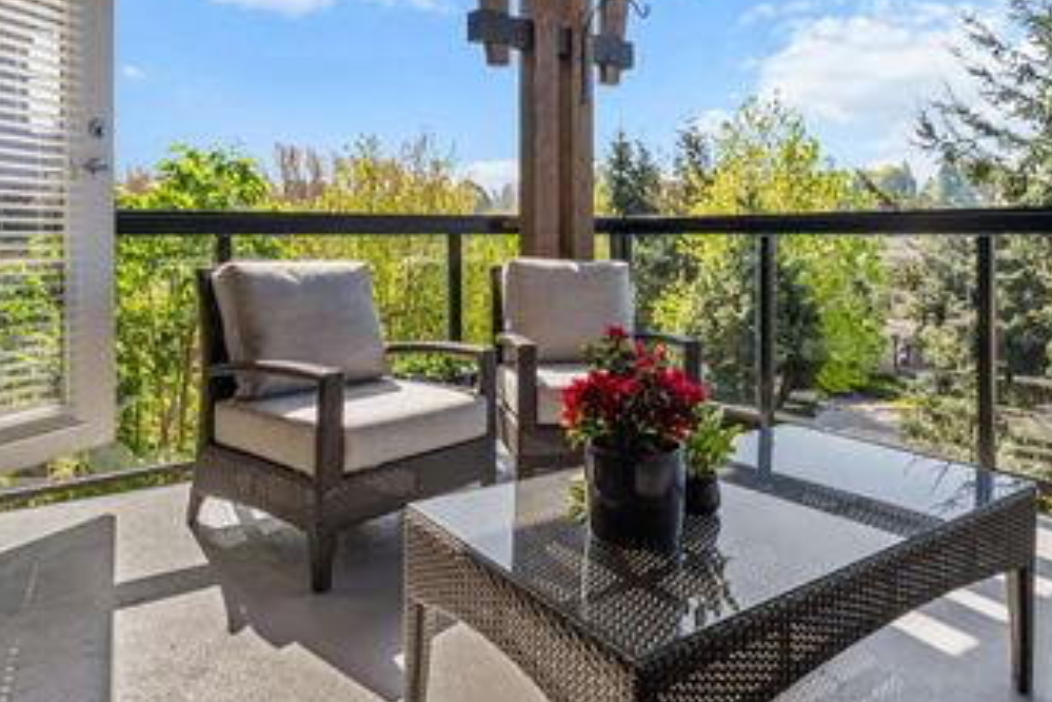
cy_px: 229
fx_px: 701
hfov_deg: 73.7
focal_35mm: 24
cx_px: 556
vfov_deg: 52.0
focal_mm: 16
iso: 80
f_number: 9
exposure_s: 1/30
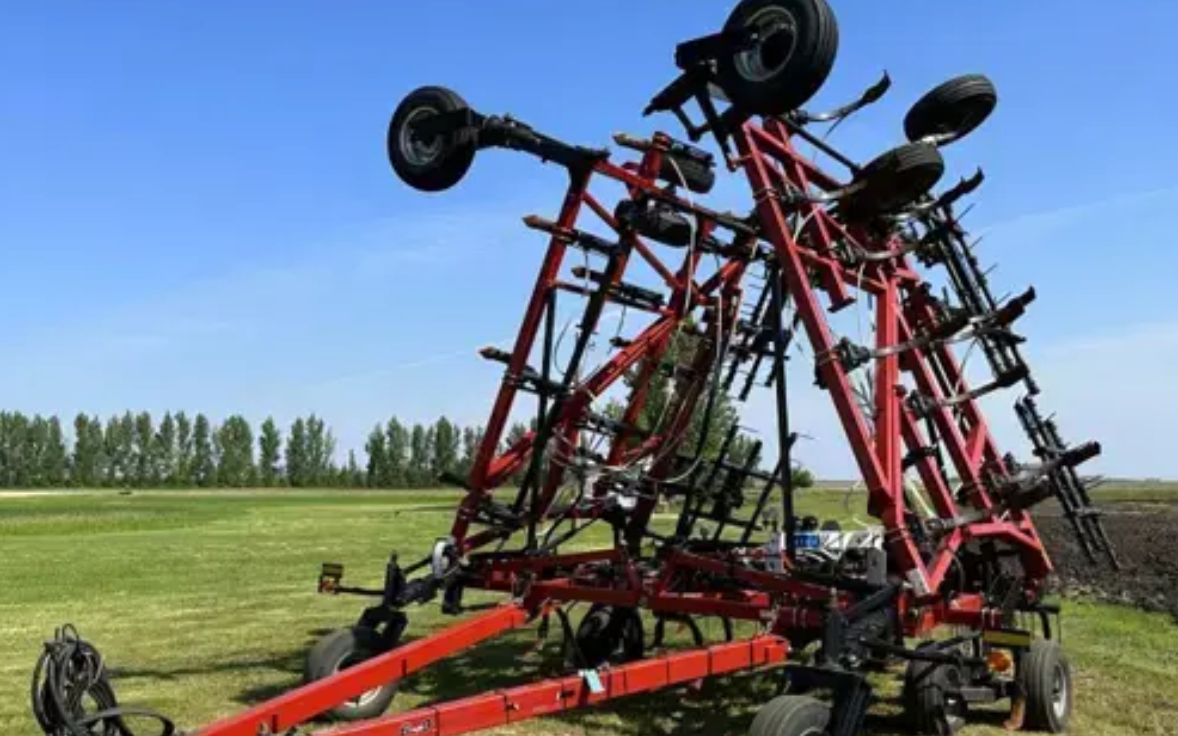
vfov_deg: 38.0
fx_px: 1059
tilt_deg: +2.3
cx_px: 542
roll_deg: +1.2
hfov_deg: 58.1
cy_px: 466
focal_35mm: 33
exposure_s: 1/4348
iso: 80
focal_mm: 6.86
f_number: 1.78
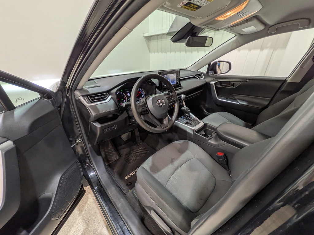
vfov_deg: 85.7
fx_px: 127
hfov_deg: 102.1
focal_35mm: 14
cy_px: 118
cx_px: 157
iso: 48
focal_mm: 1.83
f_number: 2.2
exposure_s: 1/30
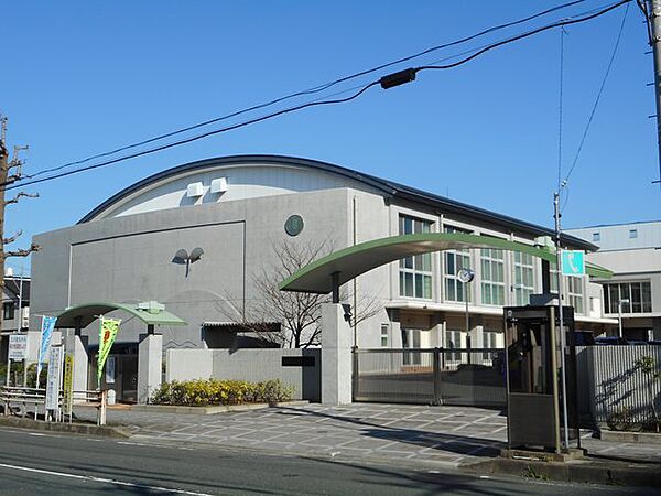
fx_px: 840
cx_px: 330
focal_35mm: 44
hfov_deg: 42.9
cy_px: 248
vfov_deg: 32.9
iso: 80
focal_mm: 7.9
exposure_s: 1/500
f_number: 4.7
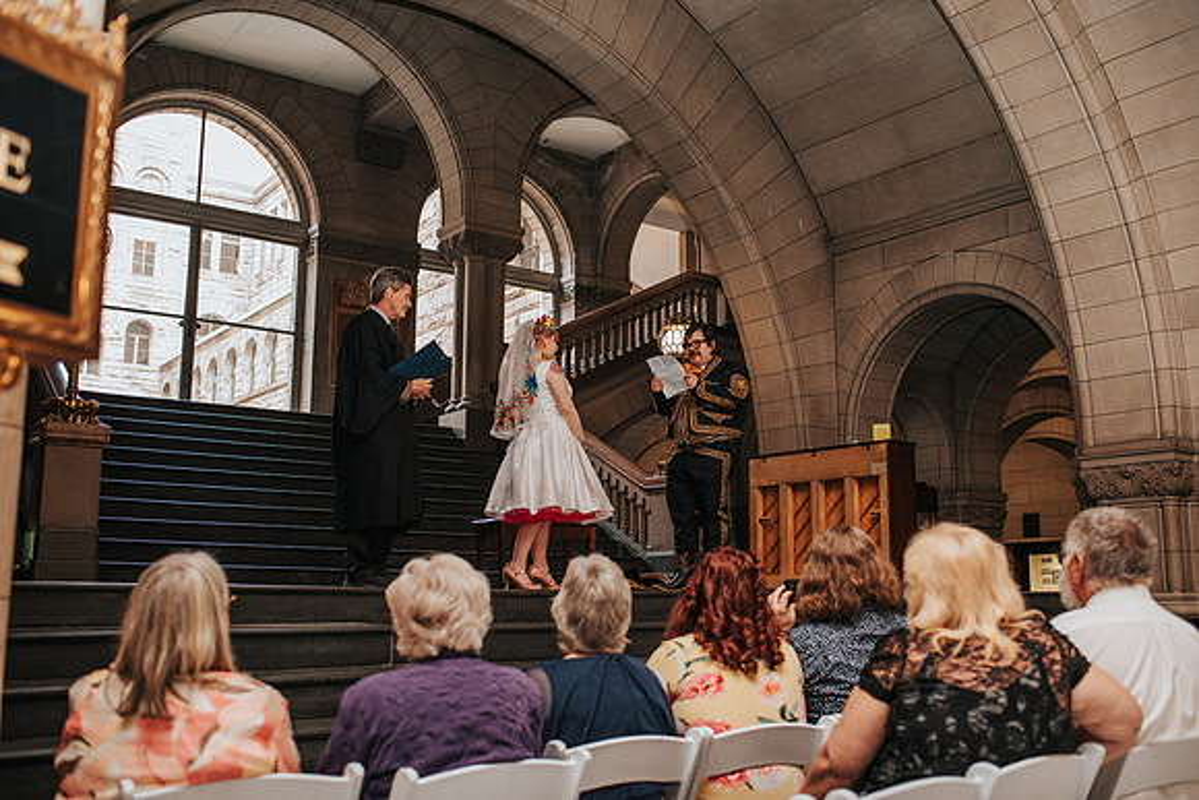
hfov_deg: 54.4
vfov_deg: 37.9
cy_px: 400
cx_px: 600
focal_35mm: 35
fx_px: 1166
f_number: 3.2
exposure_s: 1/200
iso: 1000
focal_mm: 35
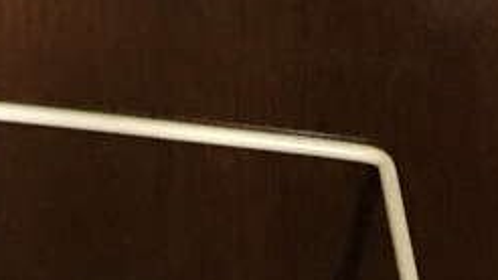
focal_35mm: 154
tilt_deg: -82.4
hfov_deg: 13.7
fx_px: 2032
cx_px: -22
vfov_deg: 6.3
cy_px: -877
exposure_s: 1/20
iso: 200
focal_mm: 4.15
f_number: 2.2
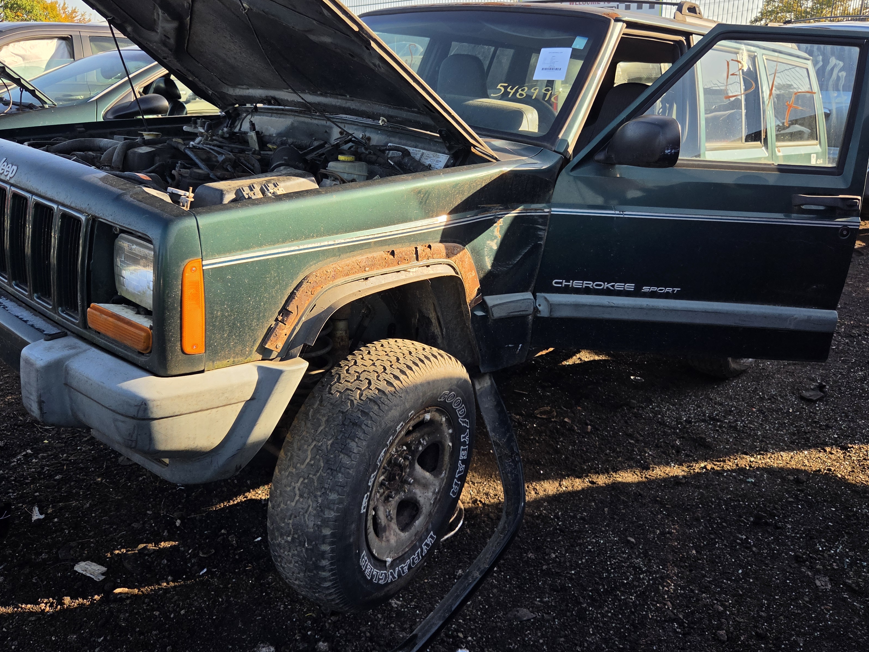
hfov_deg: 61.6
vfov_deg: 48.0
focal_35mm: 29
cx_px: 415
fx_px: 728
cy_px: 261
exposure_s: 1/1869
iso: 80
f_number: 1.8
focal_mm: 5.4
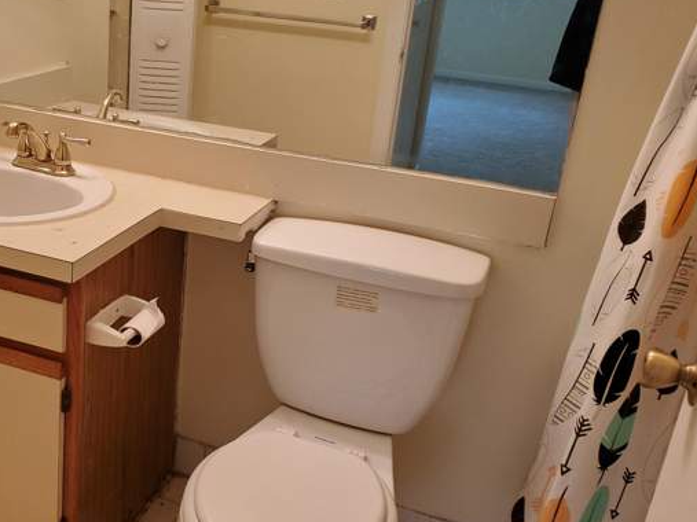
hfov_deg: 44.6
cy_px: 264
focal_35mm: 41
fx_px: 825
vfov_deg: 35.1
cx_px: 194
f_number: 2.4
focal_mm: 4.3
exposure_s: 1/39
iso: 200
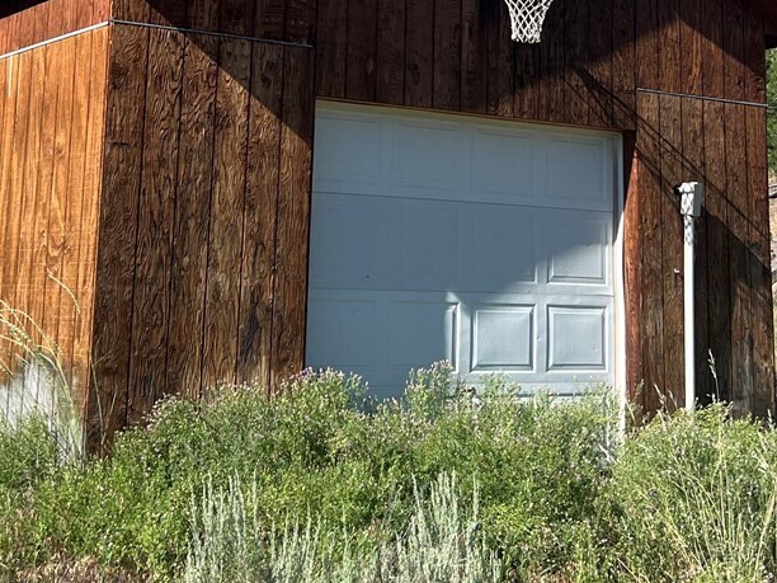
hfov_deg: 28.6
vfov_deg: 20.8
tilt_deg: +10.2
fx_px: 1526
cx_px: 399
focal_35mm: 68
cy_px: -11
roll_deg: -1.2
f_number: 1.5
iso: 50
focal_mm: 5.7
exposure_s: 1/2915
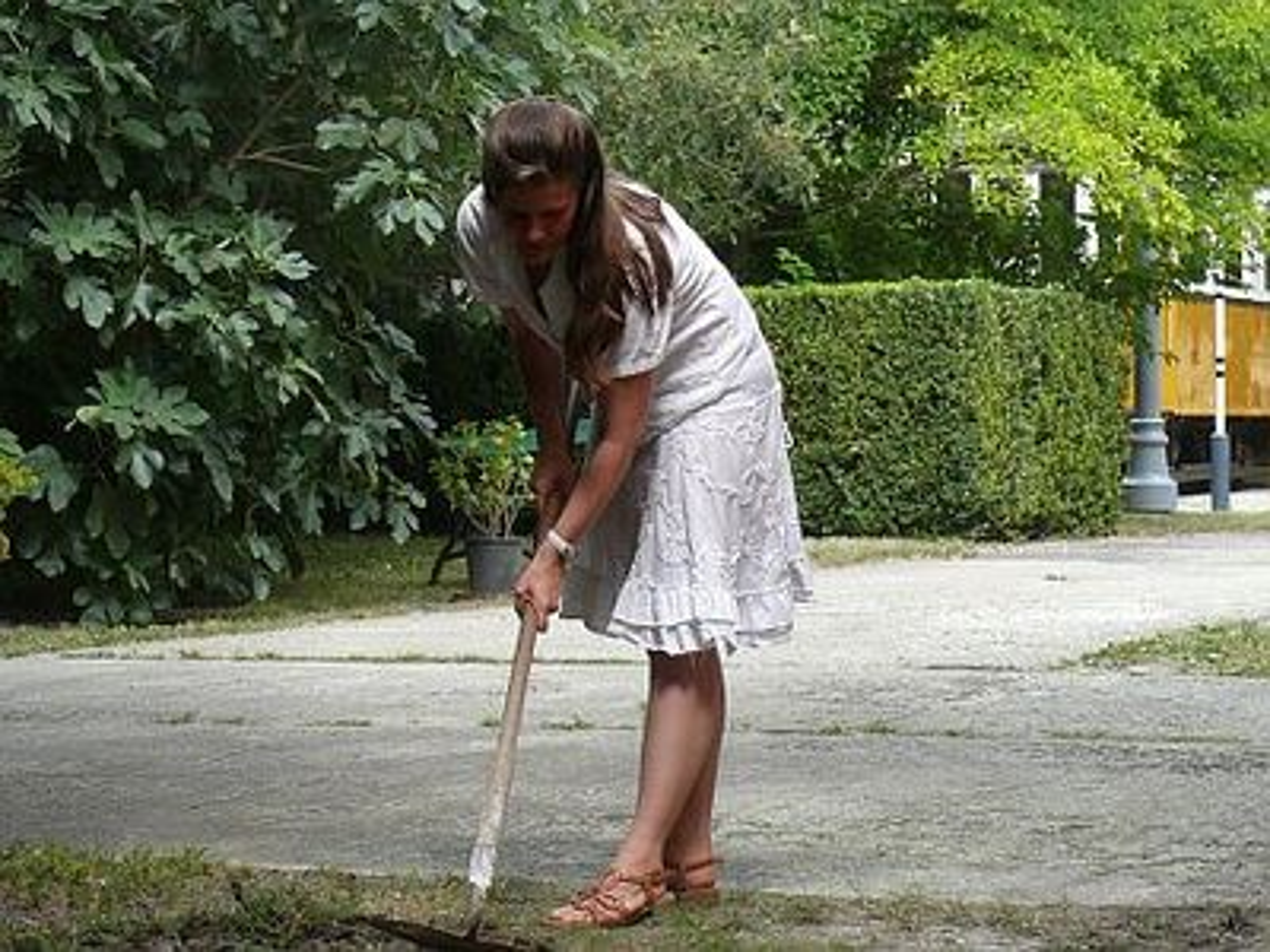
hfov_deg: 16.6
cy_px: 476
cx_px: 635
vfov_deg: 12.5
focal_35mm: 119
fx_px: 4366
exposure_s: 1/200
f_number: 4
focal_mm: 14.7
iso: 100
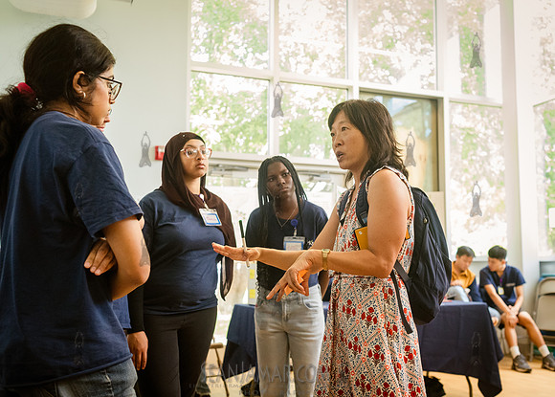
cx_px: 309
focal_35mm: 38
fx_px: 604
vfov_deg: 36.4
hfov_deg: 49.2
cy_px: 206
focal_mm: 35
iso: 4000
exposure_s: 1/400
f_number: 4
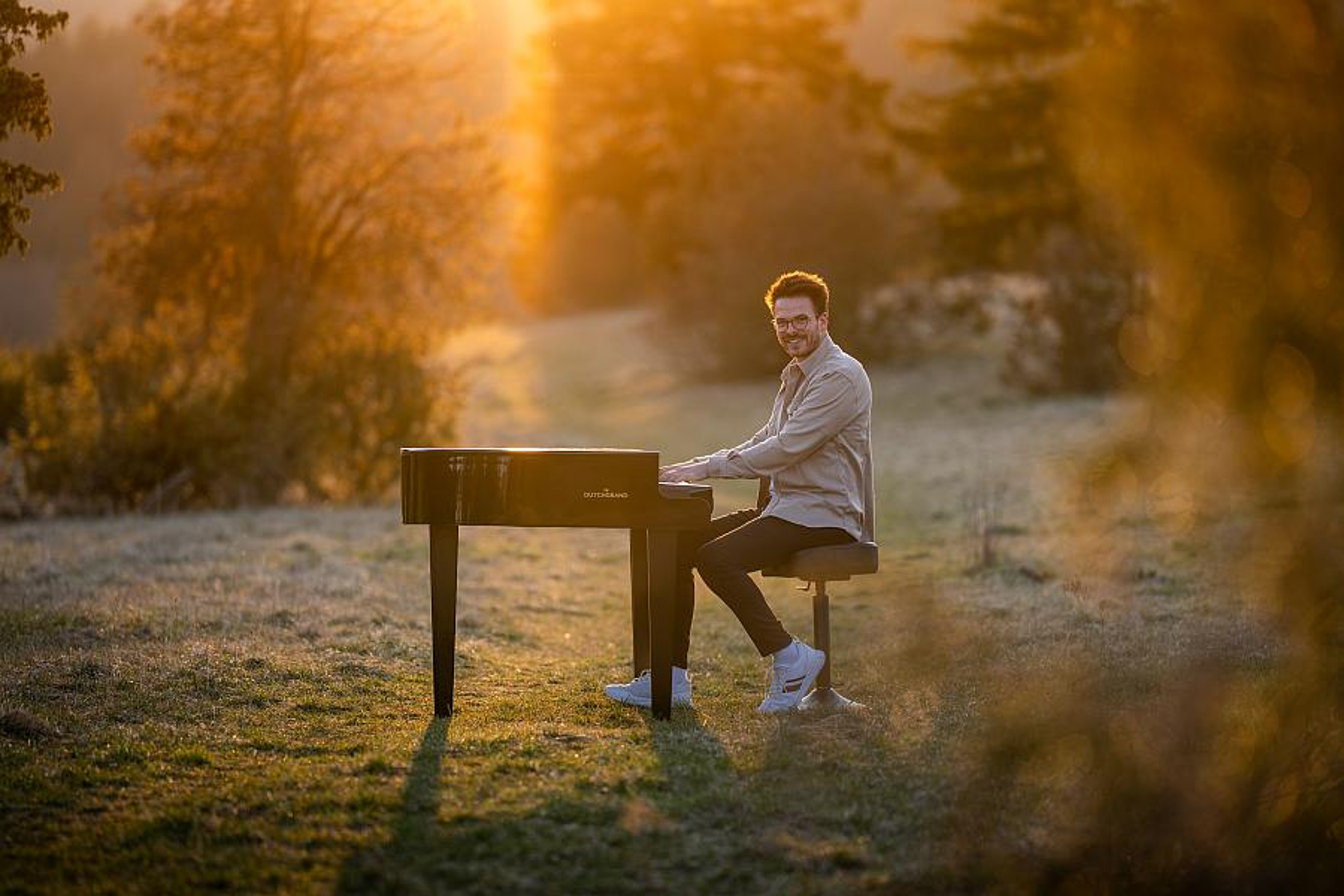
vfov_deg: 10.2
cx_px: 672
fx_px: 5040
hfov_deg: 15.2
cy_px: 448
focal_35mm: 135
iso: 125
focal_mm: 135
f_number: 1.8
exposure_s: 1/800
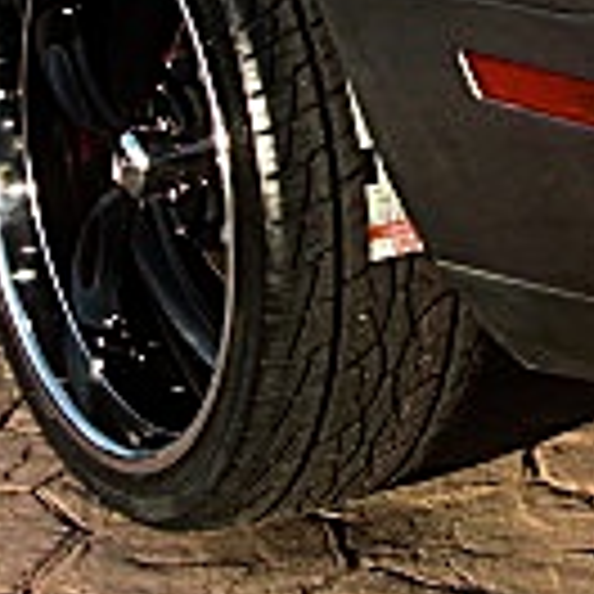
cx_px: 621
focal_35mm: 154
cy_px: -90
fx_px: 2990
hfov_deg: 11.2
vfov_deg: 11.2
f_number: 2.8
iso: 50
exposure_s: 1/400
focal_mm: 6.3
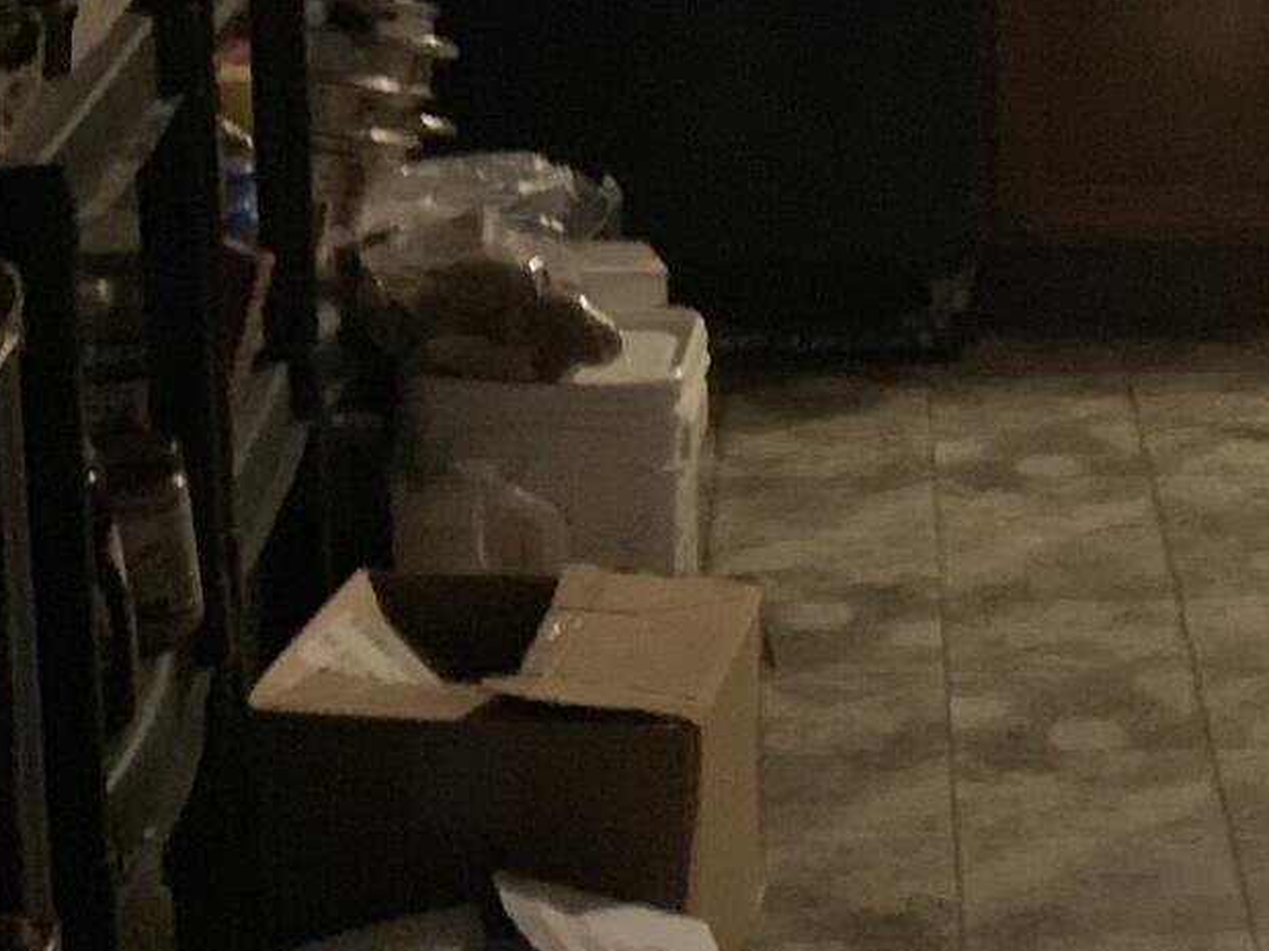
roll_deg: -1.0
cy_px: 451
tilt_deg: -12.2
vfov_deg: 11.8
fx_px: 4618
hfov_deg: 15.0
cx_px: 1609
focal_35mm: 126
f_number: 1.8
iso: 1250
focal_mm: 4.25
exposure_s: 1/15
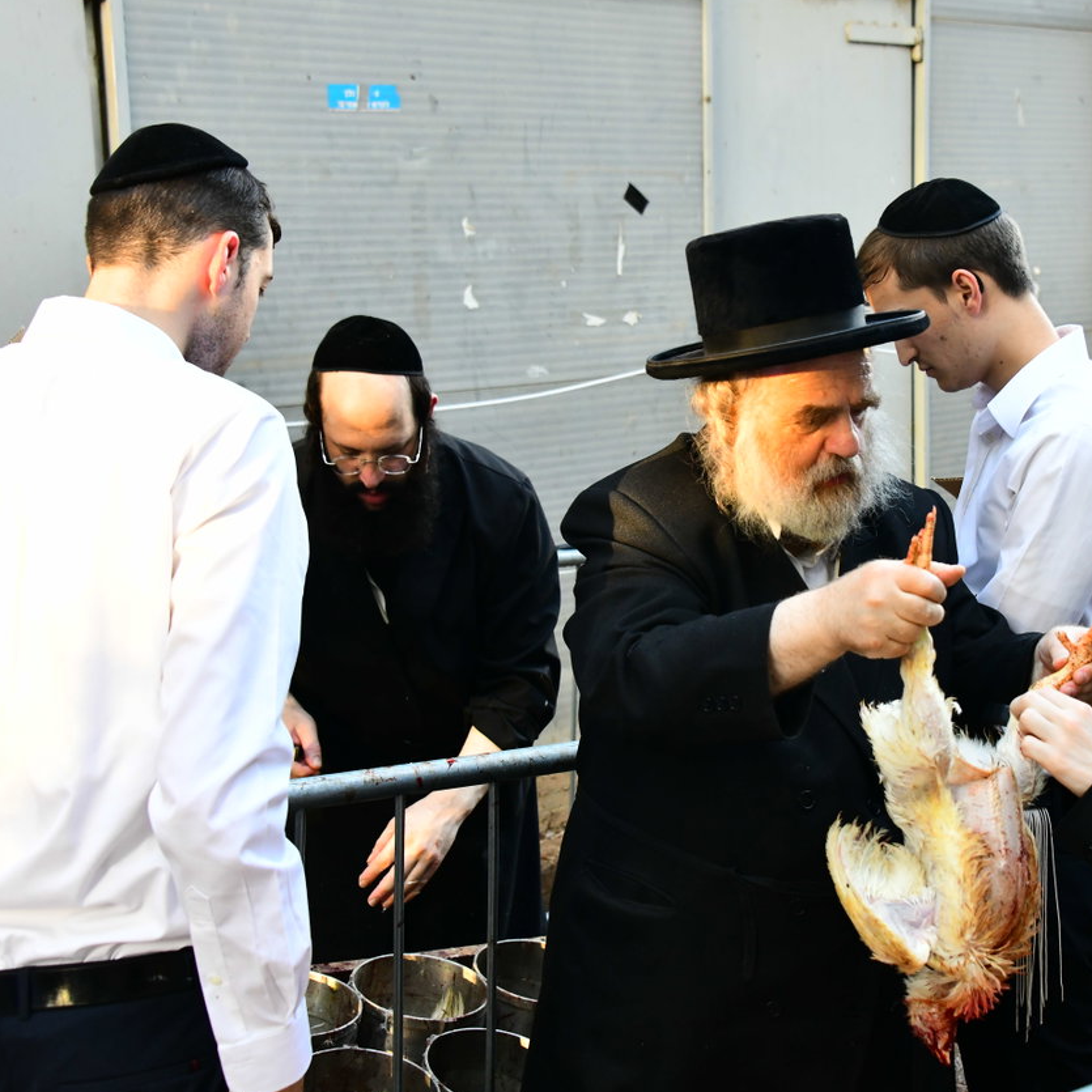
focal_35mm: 57
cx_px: 764
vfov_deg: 30.0
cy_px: 508
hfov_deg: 29.7
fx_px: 2034
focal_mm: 40
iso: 2000
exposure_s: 1/160
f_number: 5.6
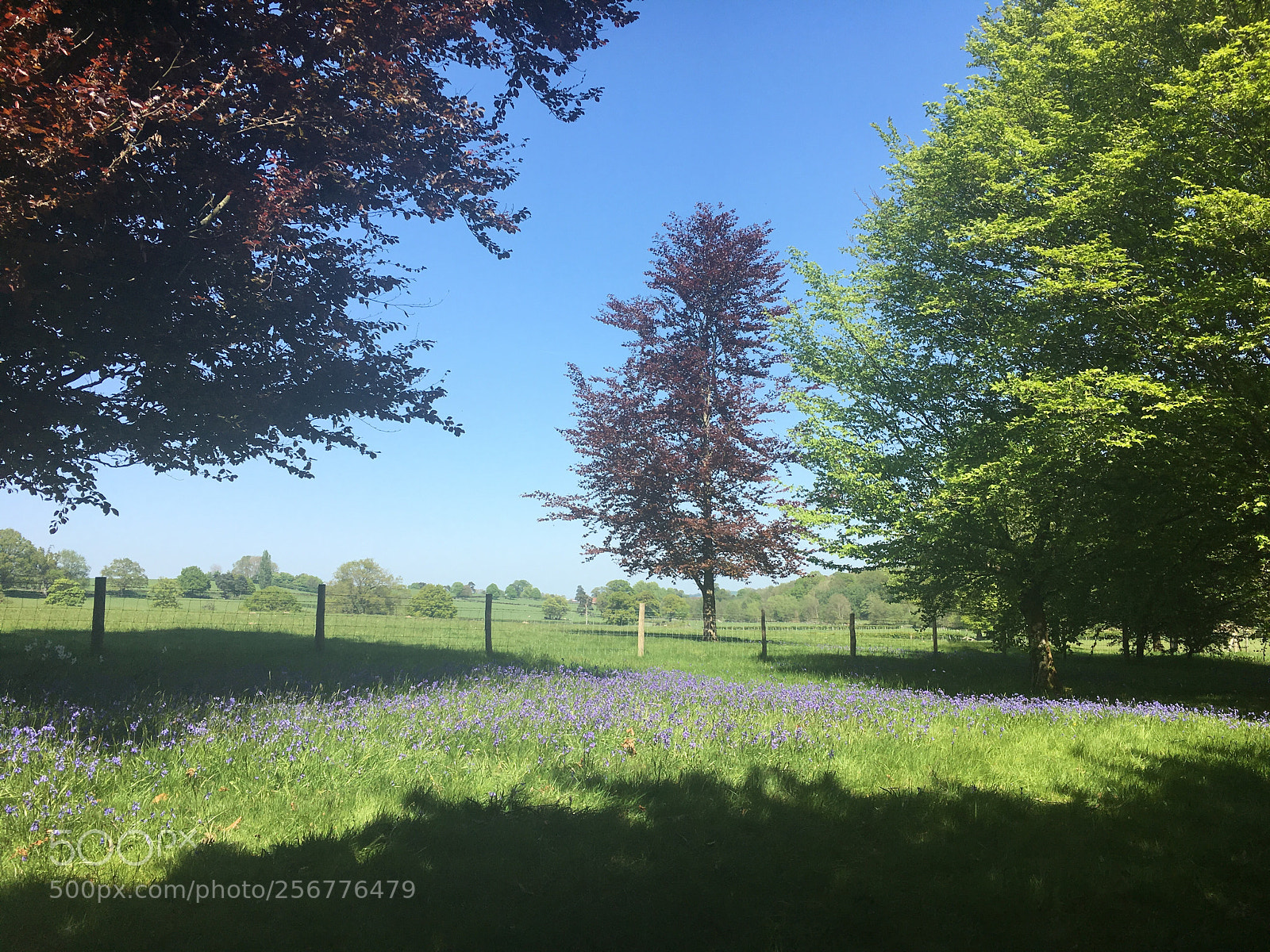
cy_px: 476
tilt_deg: +5.2
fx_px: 1064
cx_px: 635
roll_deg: +0.6
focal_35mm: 29
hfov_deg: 61.7
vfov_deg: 48.2
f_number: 2.2
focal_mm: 4.15
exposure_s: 1/1099
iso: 25
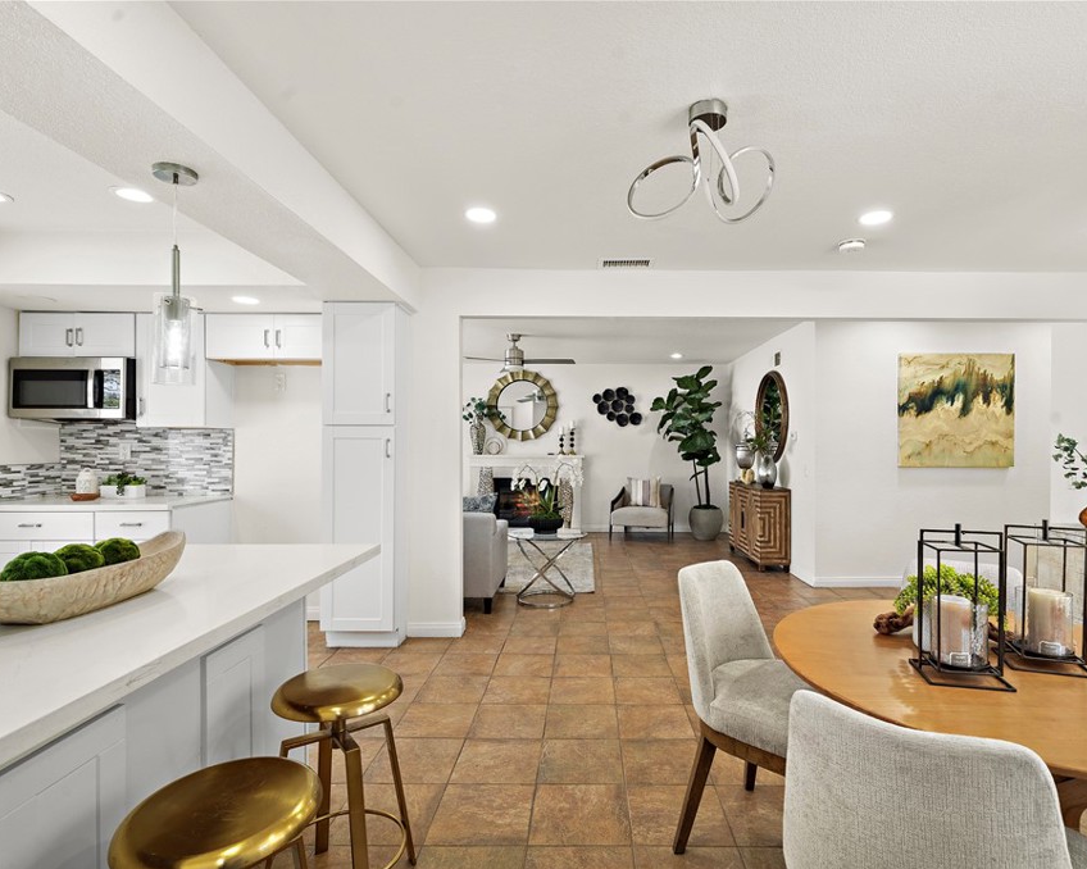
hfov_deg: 89.5
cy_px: 436
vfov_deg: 77.0
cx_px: 586
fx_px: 547
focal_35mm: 17
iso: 500
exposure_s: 1/5
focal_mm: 15
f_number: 8
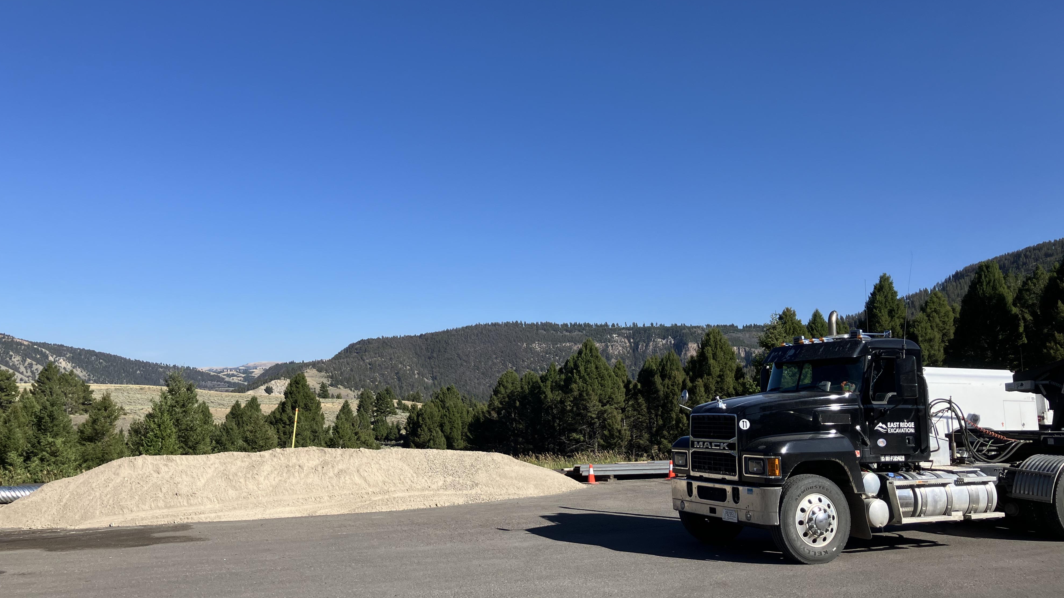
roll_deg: +0.4
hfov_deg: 62.6
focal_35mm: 31
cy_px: 291
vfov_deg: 37.8
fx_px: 875
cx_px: 524
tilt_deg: +8.9
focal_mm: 3.99
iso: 32
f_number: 1.8
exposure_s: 1/1869
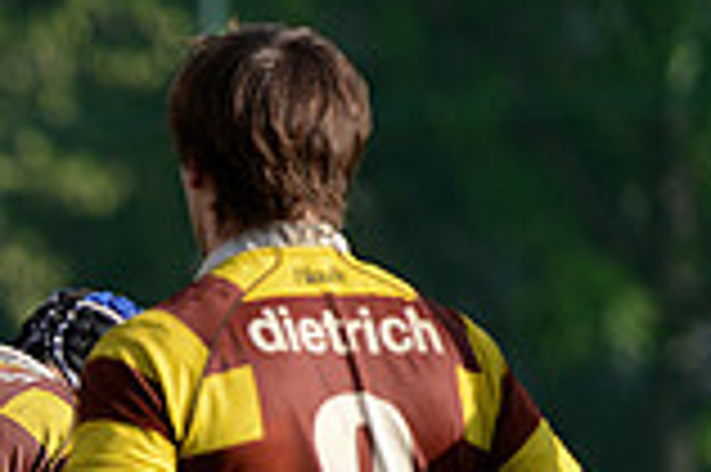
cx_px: -436
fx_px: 14146
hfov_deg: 2.9
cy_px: 843
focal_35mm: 717
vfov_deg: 1.9
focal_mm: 195
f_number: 2.8
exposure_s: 1/1600
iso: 320
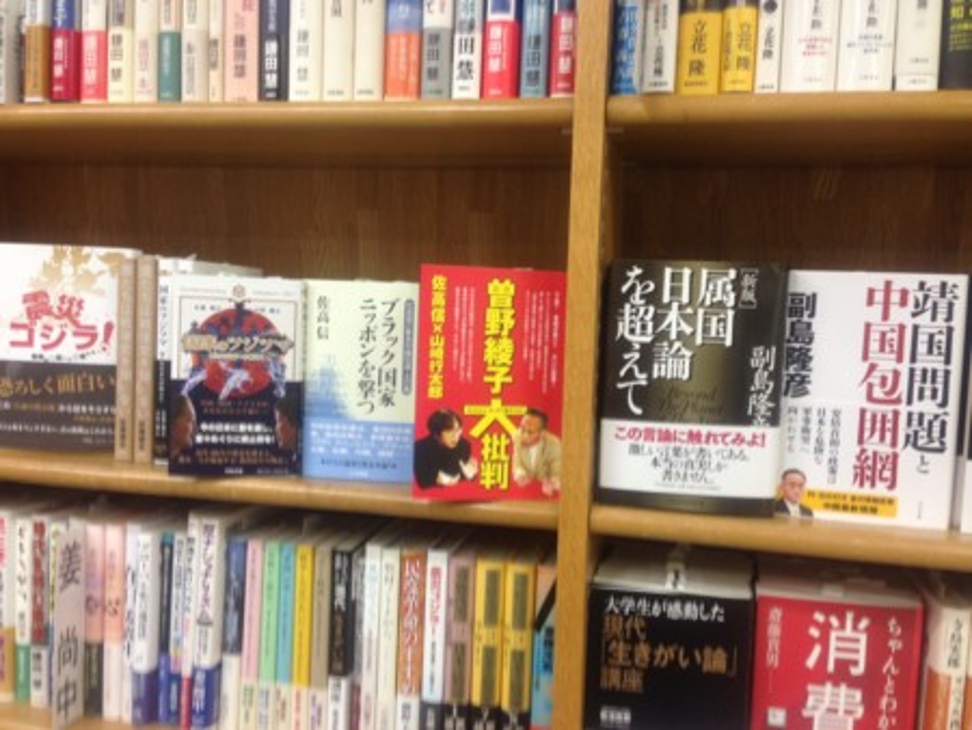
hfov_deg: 55.3
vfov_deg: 43.0
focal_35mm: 33
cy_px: 365
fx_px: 927
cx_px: 486
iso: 80
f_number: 2.4
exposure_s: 1/20
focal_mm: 4.13
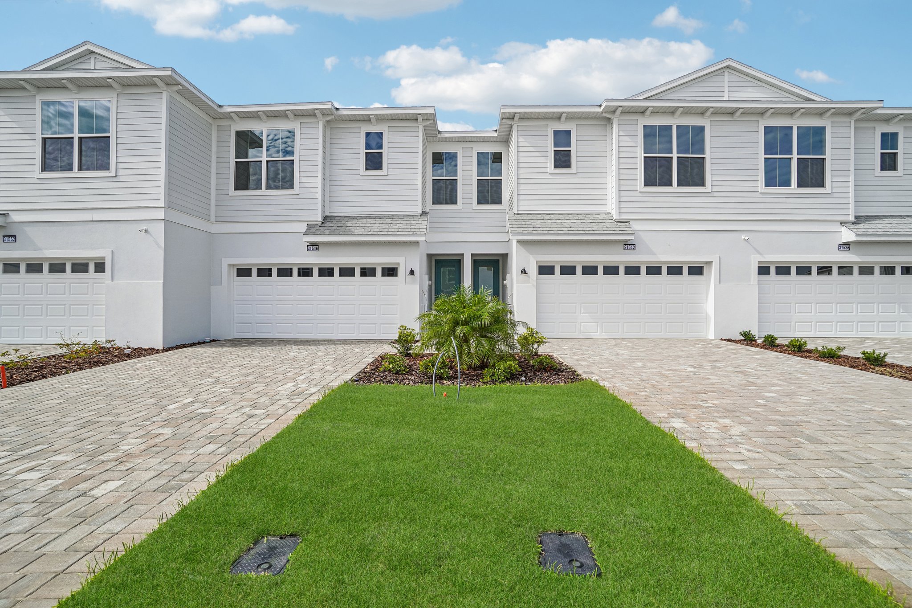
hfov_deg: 100.4
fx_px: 380
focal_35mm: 15
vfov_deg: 77.3
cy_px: 304
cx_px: 456
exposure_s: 1/350
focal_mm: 10
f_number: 8
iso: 100
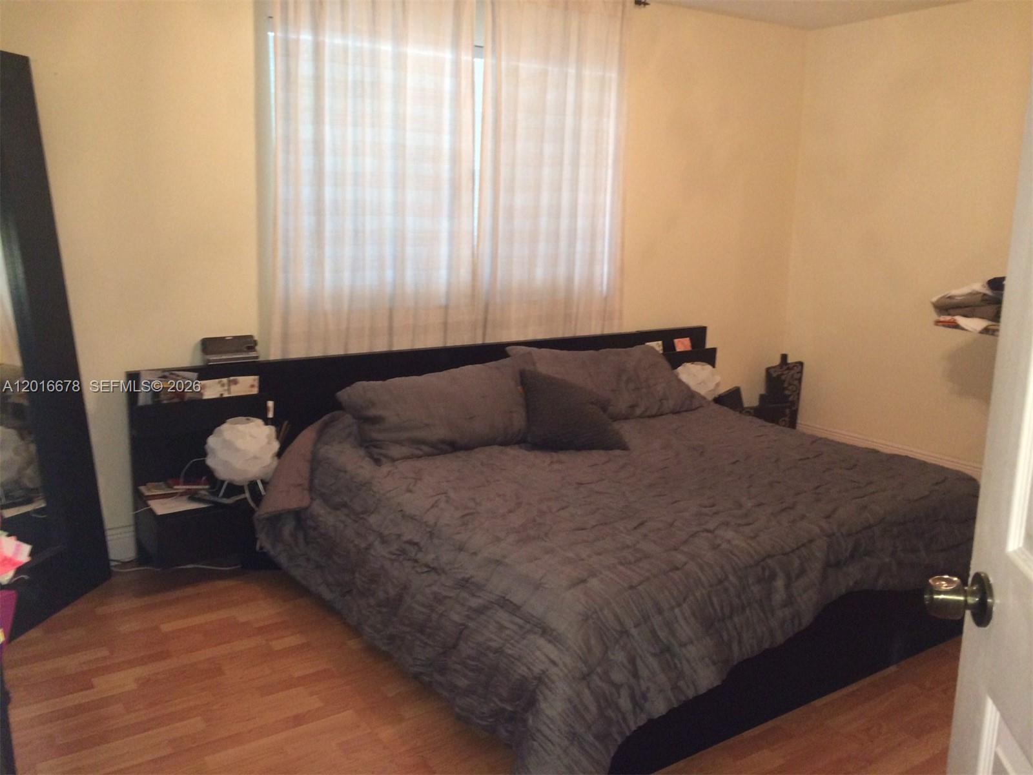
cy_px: 388
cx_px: 516
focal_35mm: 30
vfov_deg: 46.8
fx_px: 895
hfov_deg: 60.0
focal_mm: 4.12
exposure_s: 1/24
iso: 200
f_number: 2.2
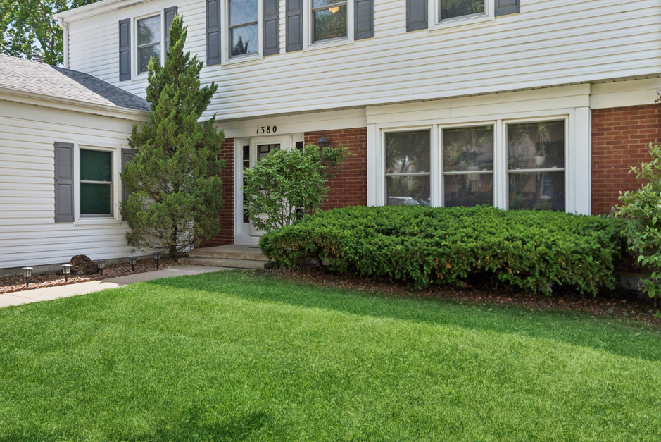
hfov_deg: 60.1
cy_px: 197
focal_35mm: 31
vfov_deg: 42.3
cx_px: 289
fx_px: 569
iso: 200
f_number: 8
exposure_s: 1/320
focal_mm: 18
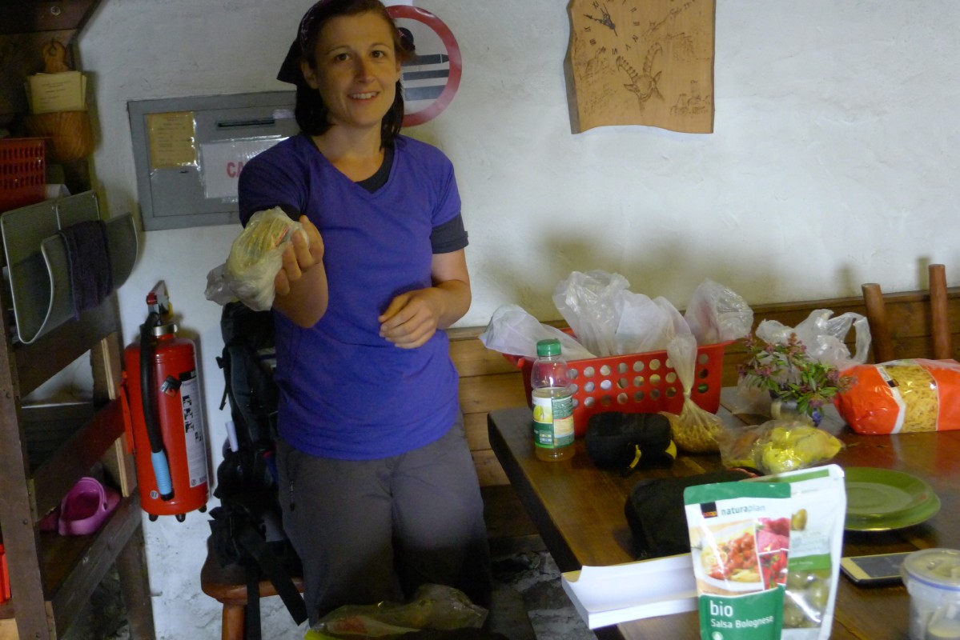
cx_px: 480
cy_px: 320
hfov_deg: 45.4
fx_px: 1147
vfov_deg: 31.2
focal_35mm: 43
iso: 800
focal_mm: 9.2
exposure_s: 1/40
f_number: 2.5
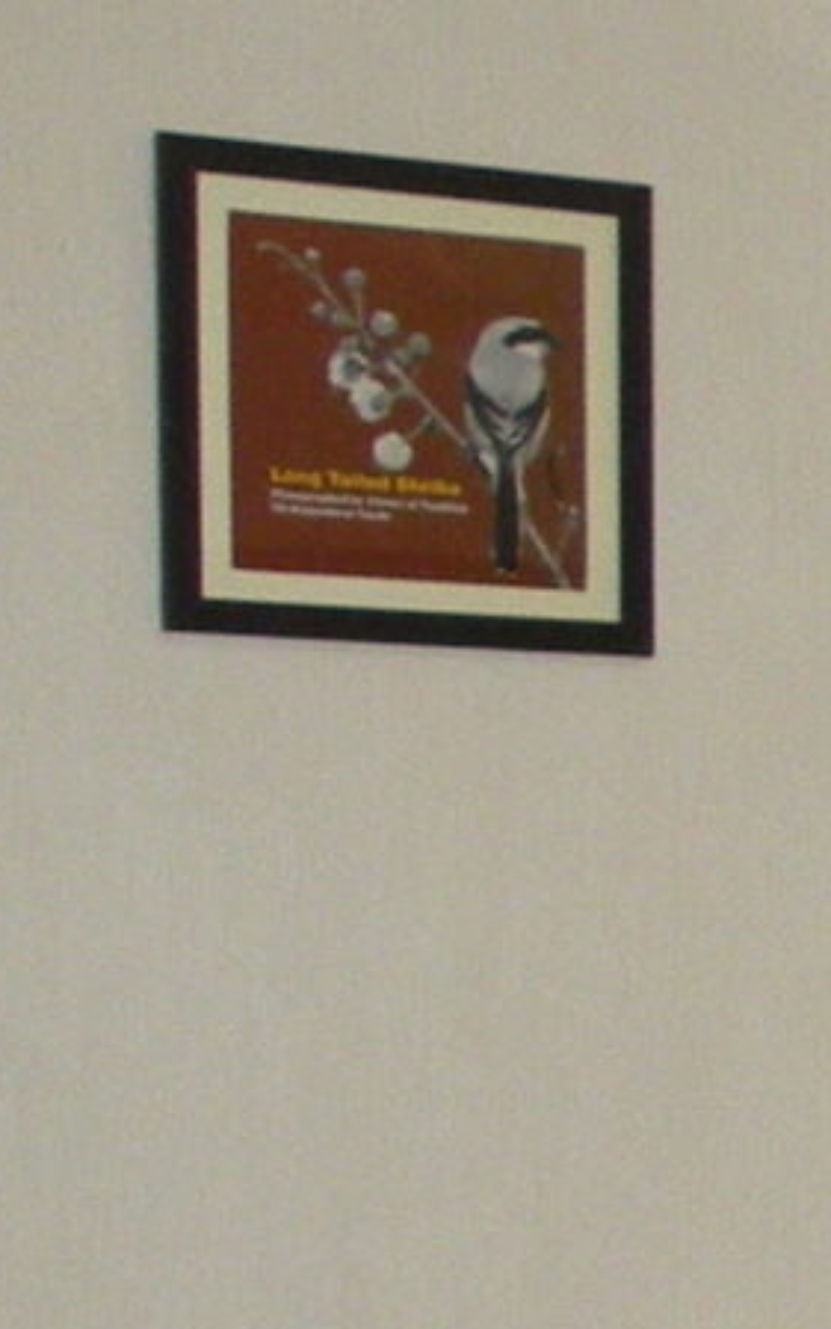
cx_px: 3507
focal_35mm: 163
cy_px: 1587
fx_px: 5901
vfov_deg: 12.5
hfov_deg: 6.3
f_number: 2.8
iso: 127
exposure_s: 1/30
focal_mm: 4.7
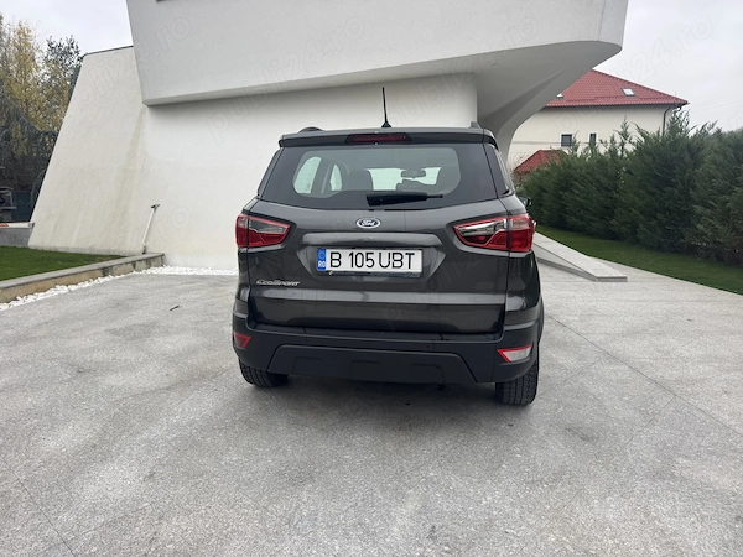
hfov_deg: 71.6
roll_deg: -0.8
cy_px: 278
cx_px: 372
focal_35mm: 24
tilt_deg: -8.2
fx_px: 515
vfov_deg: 56.8
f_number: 1.78
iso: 80
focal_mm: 6.76
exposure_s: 1/121
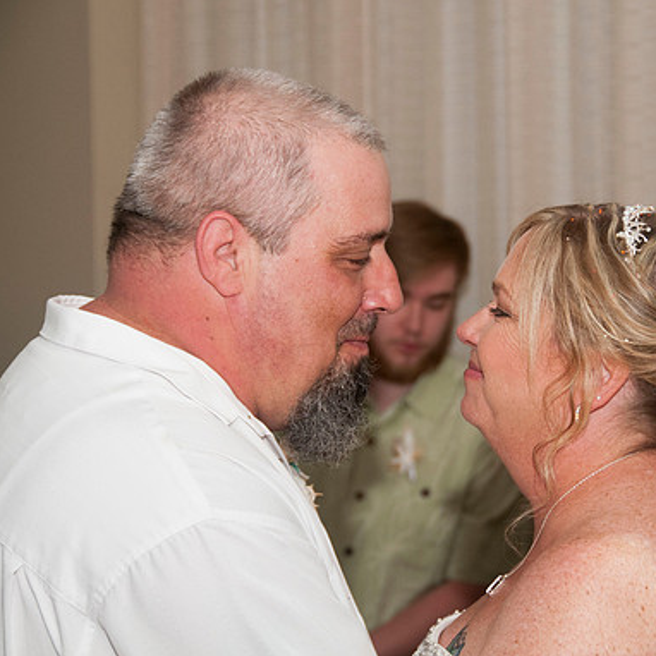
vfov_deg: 12.0
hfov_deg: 12.0
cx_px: 426
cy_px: 329
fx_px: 3109
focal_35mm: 145
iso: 400
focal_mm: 75
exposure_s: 1/250
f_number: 5.6
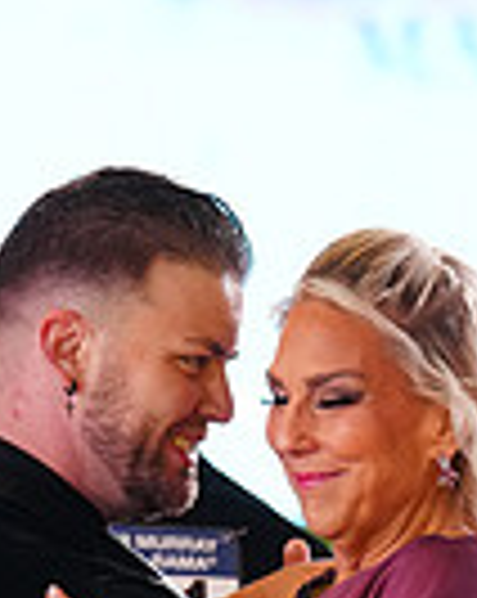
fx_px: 14468
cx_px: 403
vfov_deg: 2.4
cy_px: 1245
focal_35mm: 818
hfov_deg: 1.9
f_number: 2.8
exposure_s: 1/500
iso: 2000
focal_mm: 200
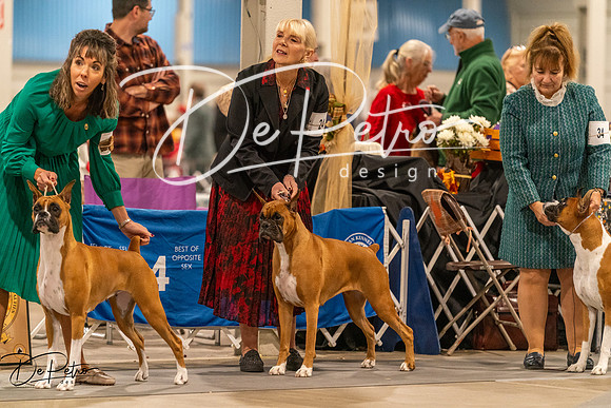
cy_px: 204
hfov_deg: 10.3
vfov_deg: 6.9
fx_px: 3395
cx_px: 306
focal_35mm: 200
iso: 6400
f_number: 3.5
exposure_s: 1/250
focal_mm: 200
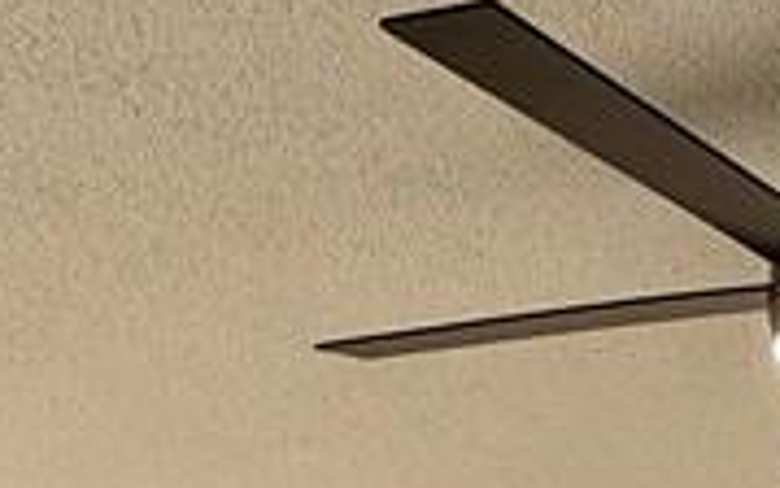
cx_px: 462
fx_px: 1807
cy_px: 1338
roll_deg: -1.5
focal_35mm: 85
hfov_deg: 24.3
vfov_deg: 11.3
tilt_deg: -8.8
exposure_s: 1/159
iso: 64
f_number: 2.2
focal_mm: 2.22
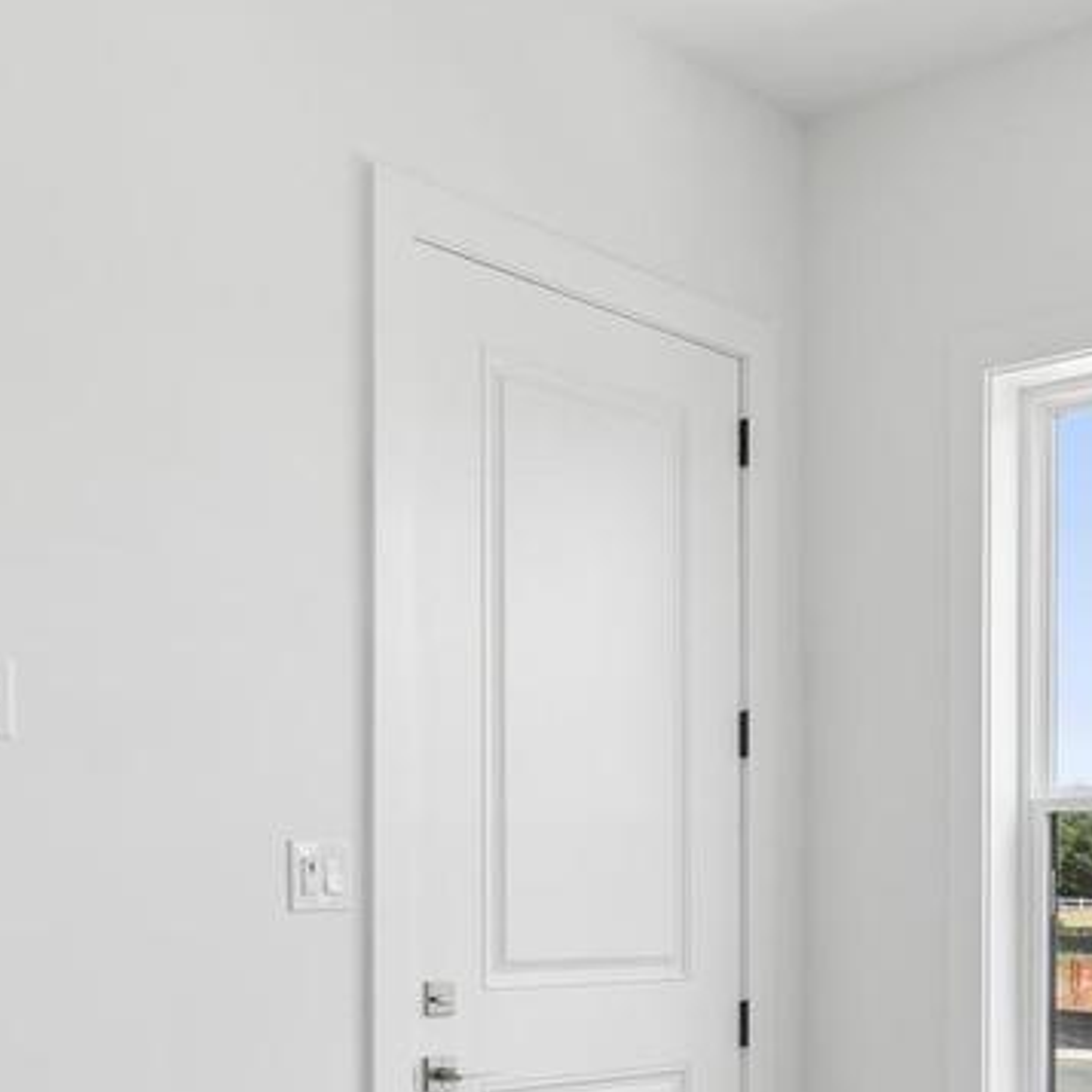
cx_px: 856
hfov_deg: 34.4
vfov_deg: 34.0
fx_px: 1713
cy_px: 921
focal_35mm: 48
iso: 250
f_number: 8
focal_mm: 14
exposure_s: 1/160
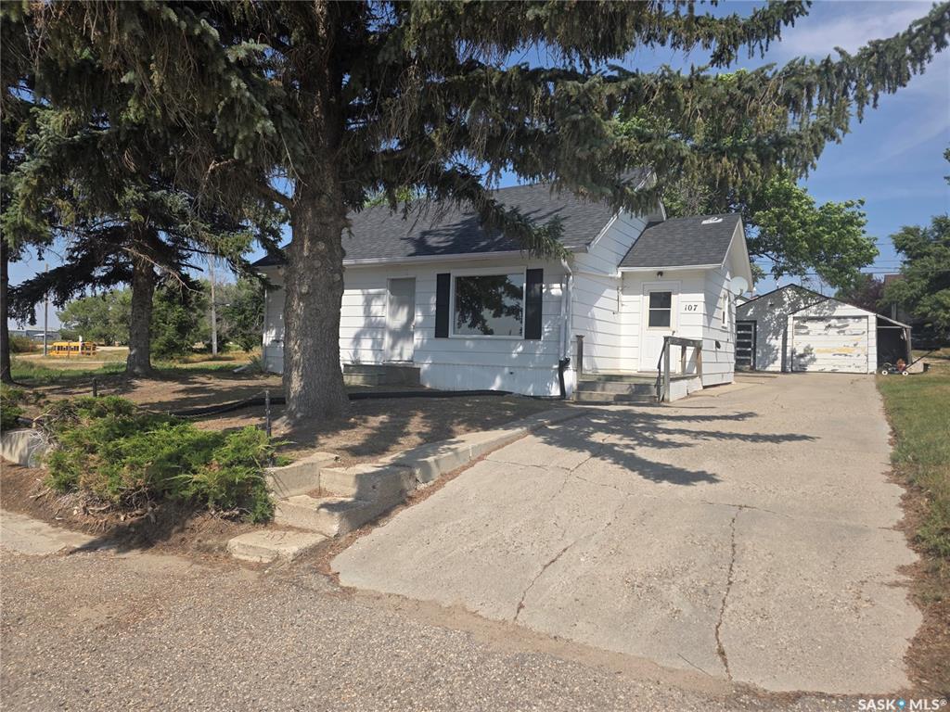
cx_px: 475
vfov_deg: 58.9
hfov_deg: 73.9
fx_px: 631
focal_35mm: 23
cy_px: 356
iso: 80
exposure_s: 1/5958
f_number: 1.7
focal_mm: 6.3
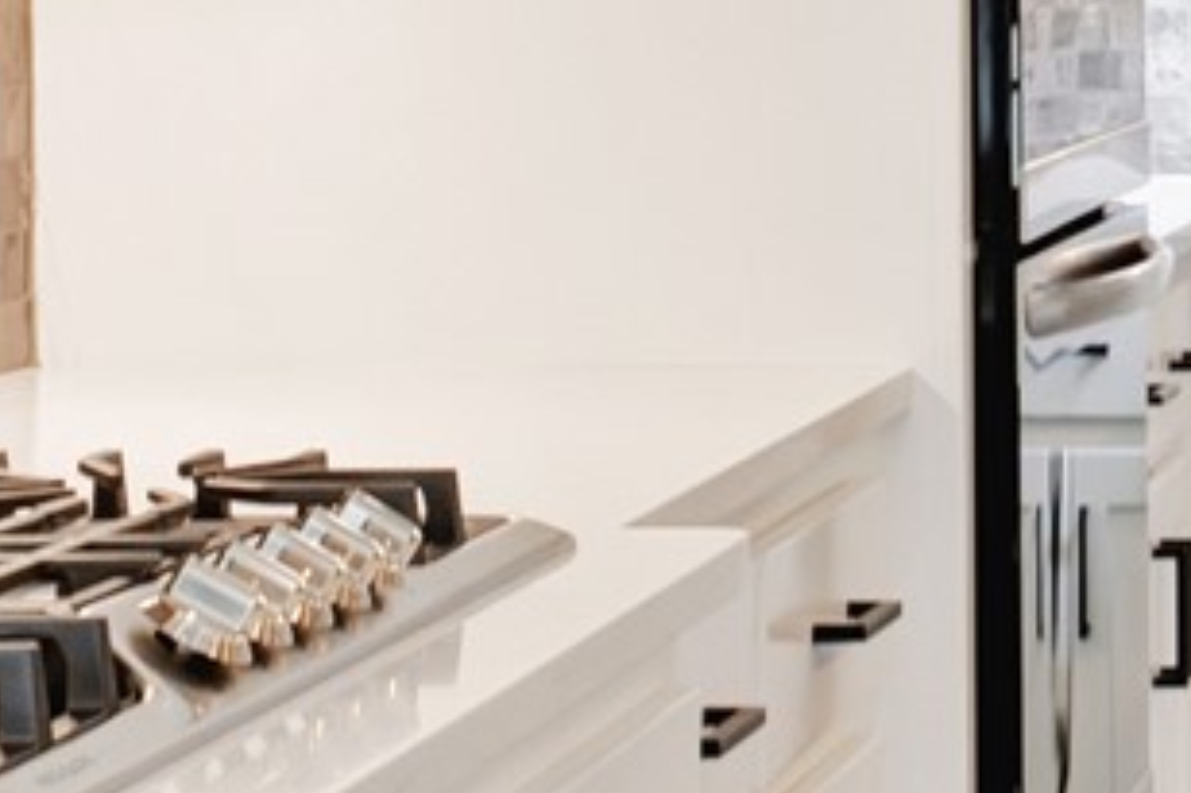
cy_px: -52
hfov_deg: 11.8
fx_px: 5588
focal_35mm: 169
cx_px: 1527
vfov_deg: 8.1
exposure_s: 1/10
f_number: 9
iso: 250
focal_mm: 24
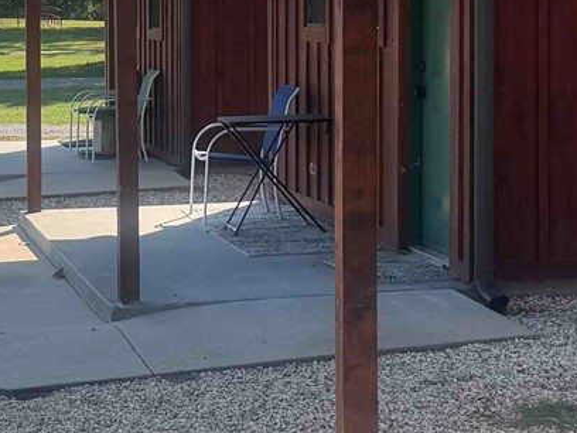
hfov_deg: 17.4
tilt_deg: -2.4
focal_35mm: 113
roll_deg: -0.1
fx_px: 1884
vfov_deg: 13.1
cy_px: 95
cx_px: 380
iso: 100
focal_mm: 6.76
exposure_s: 1/3953
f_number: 1.78
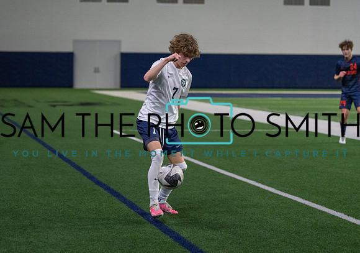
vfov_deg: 12.2
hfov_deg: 17.3
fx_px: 1178
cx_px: 119
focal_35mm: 116
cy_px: 101
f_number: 2.8
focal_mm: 85
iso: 5000
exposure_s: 1/1250
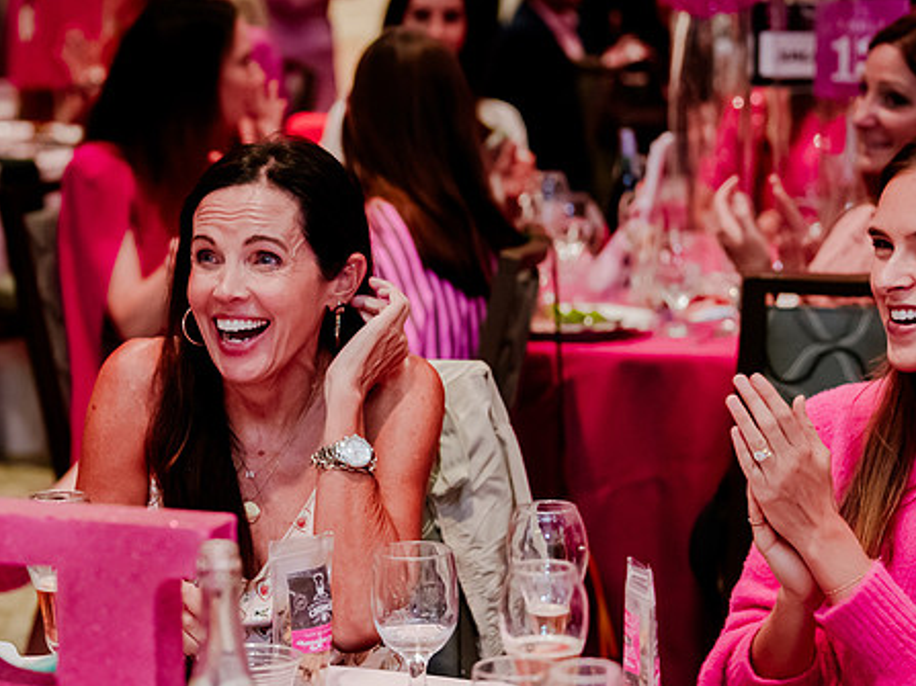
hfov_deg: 15.5
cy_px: 325
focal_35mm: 126
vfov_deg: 11.8
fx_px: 3333
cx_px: 184
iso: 5000
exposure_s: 1/160
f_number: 2.8
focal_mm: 70
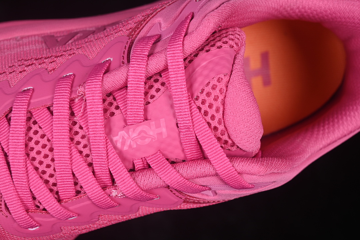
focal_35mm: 75
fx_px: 750
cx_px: 180
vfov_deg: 18.2
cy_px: 120
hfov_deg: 27.0
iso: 160
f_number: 7.1
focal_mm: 50
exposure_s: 1/80
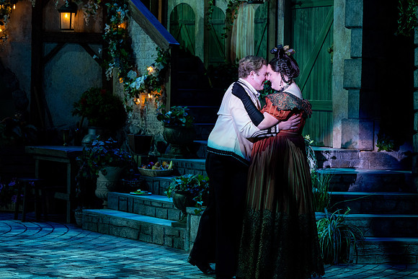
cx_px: 209
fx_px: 1394
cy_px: 140
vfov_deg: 11.4
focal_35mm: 120
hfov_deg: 17.1
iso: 1000
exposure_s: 1/160
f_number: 5.6
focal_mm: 120
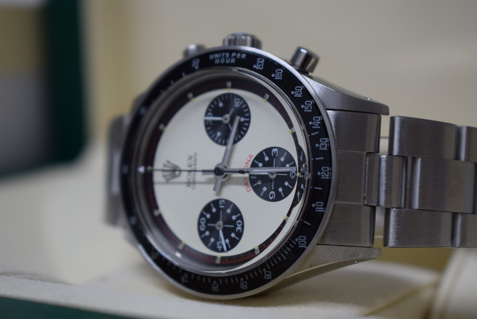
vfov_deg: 16.6
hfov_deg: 24.6
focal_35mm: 82
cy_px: 160
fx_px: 1094
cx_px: 238
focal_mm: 55
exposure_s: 1/60
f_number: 5.6
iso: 500
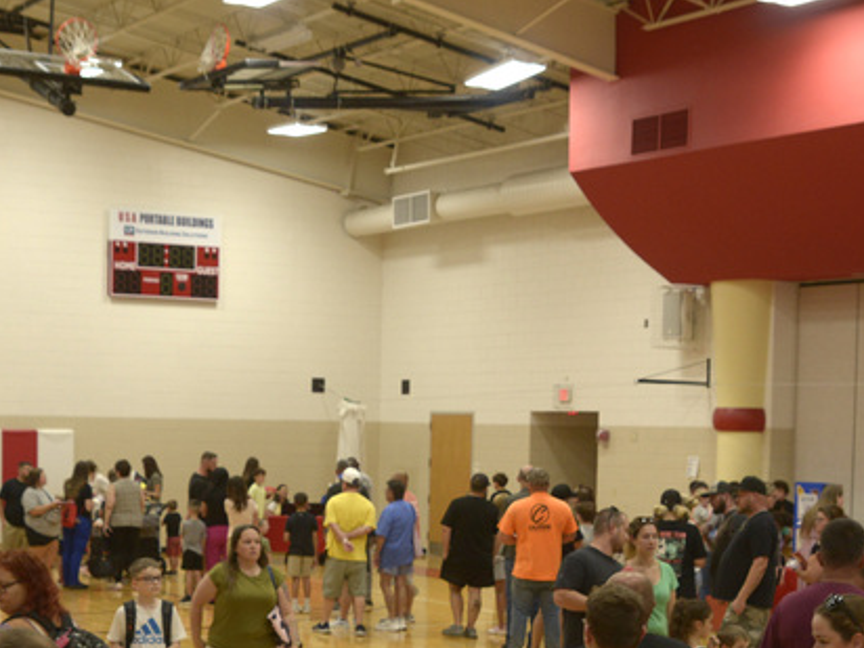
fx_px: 1672
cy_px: 547
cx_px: 382
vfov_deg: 21.6
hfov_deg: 28.9
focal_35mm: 67
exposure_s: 1/125
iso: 800
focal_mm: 28
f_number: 4.5
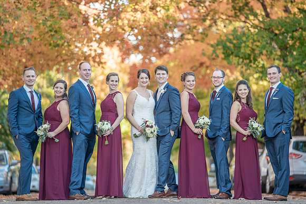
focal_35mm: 195
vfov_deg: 7.1
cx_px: 151
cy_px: 103
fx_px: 1656
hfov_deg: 10.6
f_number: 2.8
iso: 200
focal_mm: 181
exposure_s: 1/200
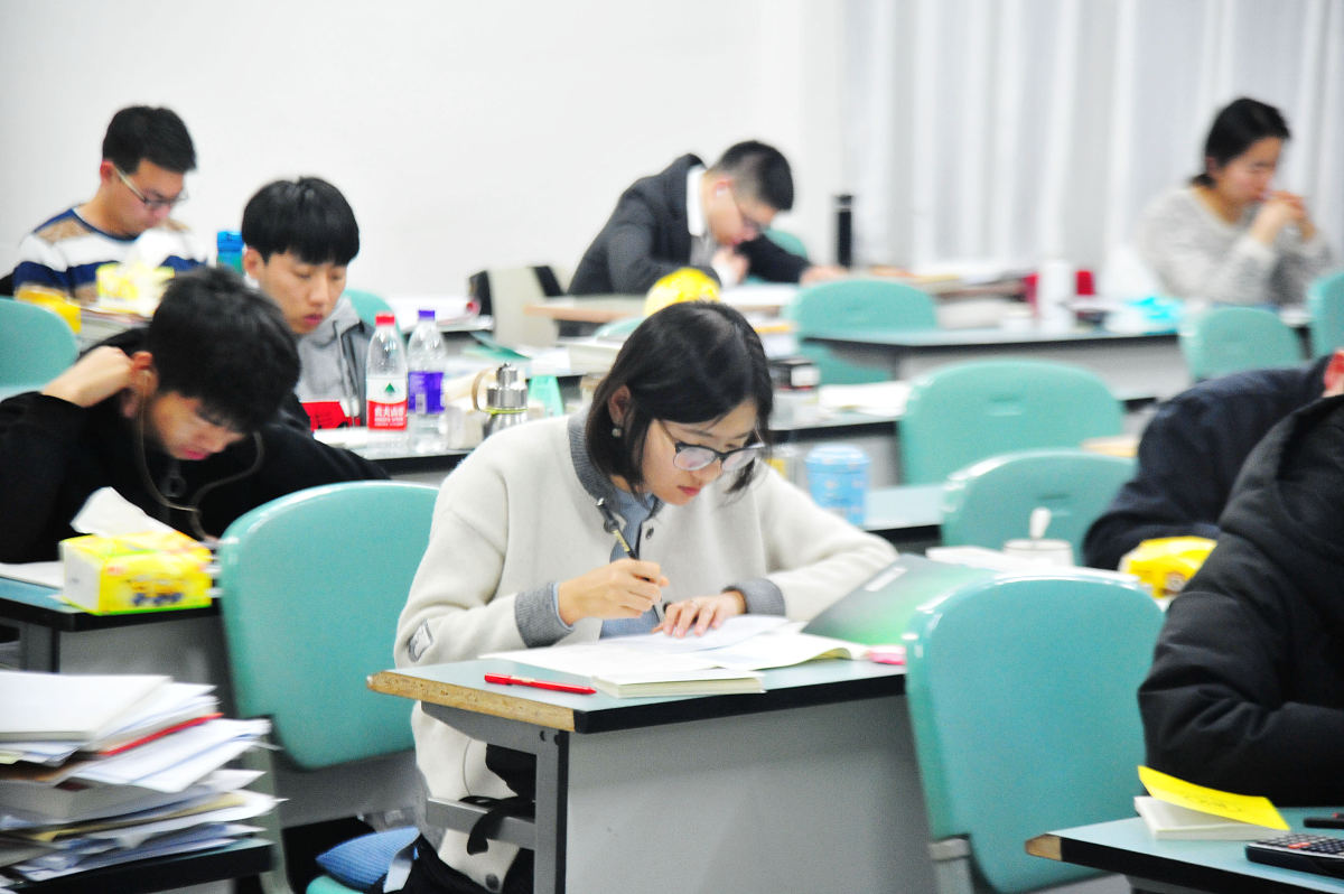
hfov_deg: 17.1
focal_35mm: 120
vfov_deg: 11.4
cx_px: 672
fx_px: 4476
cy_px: 447
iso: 4000
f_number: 5.6
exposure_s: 1/80
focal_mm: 120
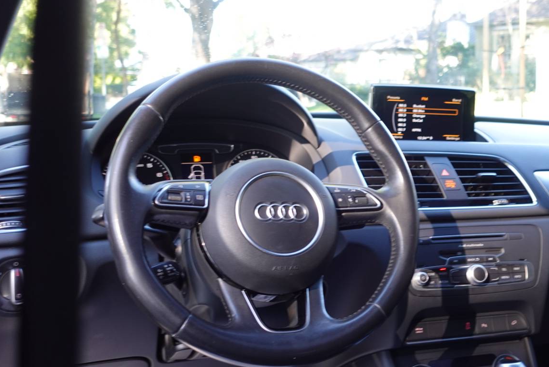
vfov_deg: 28.1
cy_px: 158
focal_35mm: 48
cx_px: 377
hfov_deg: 40.4
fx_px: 732
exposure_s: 1/40
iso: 160
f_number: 2.8
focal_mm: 13.08
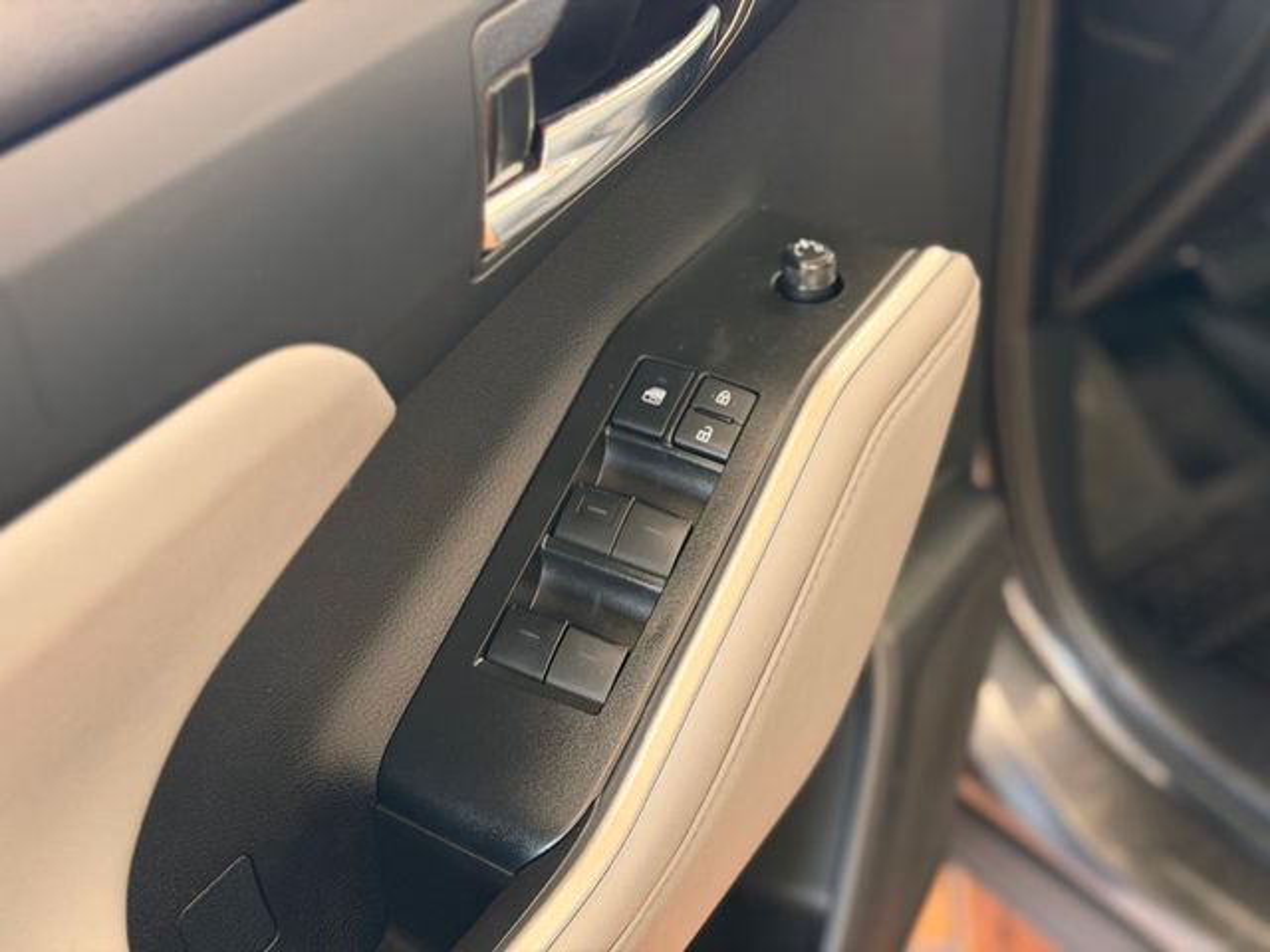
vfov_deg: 30.3
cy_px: 476
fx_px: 1761
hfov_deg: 39.7
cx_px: 635
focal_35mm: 48
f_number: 1.78
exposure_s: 1/40
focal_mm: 6.76
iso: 200
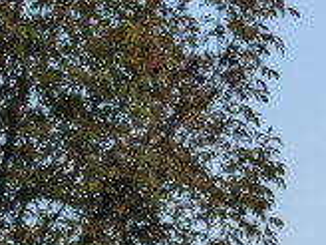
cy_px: 496
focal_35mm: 176
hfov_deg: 10.7
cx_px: 537
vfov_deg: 8.0
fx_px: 1657
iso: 20
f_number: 1.68
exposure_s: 1/322
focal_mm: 6.9
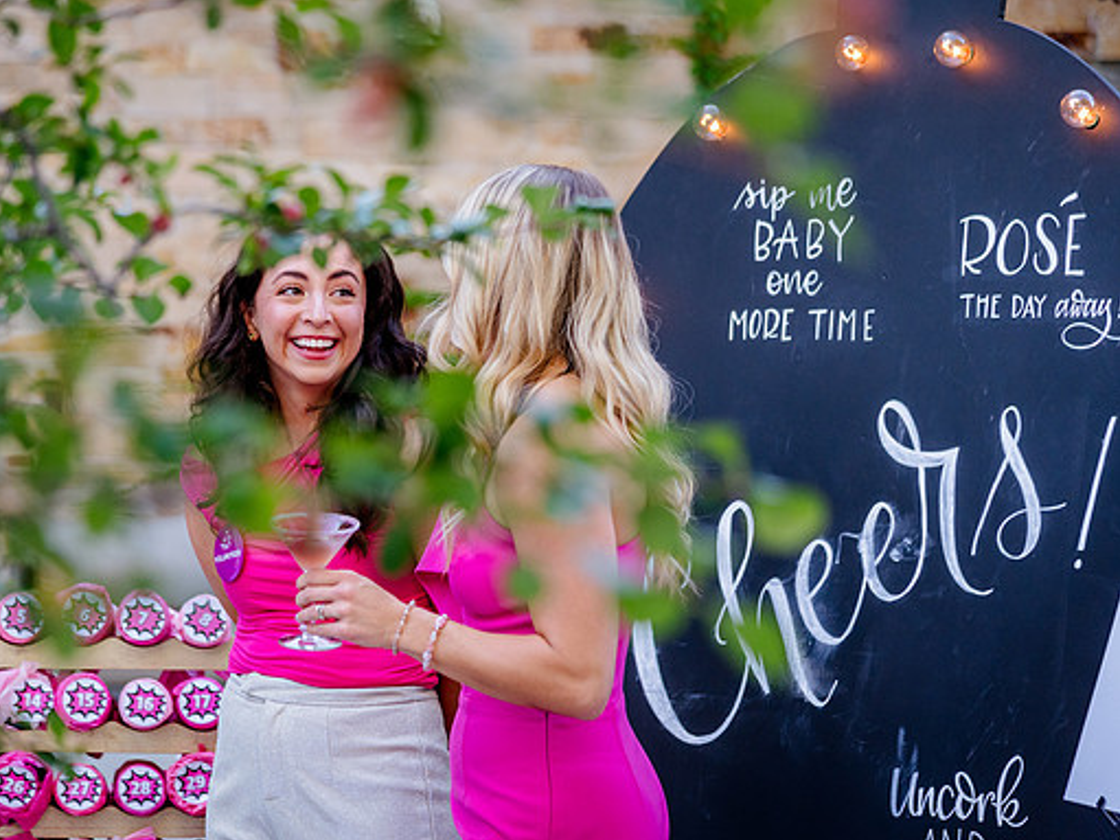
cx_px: 487
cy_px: 421
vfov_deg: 11.3
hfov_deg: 15.1
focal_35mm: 131
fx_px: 4238
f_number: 4
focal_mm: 120
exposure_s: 1/400
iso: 1600
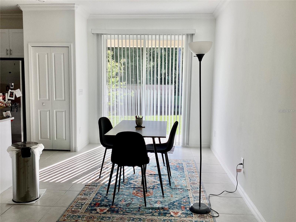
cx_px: 148
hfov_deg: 58.4
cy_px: 111
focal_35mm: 31
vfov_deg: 45.4
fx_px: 265
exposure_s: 1/120
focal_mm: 3.3
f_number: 2.4
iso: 25
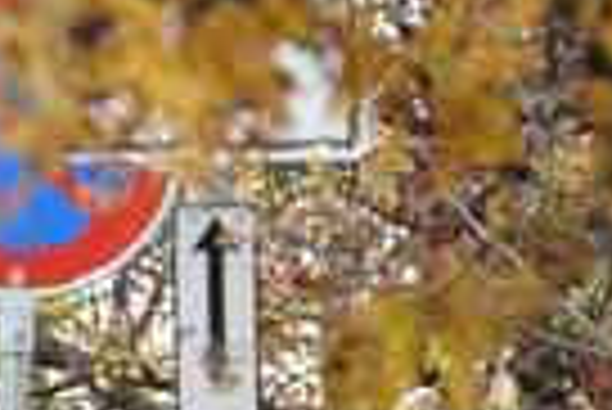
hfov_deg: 1.5
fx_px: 22940
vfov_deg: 1.0
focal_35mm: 1348
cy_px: 831
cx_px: 864
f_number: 4.5
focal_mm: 200
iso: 1000
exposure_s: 1/640
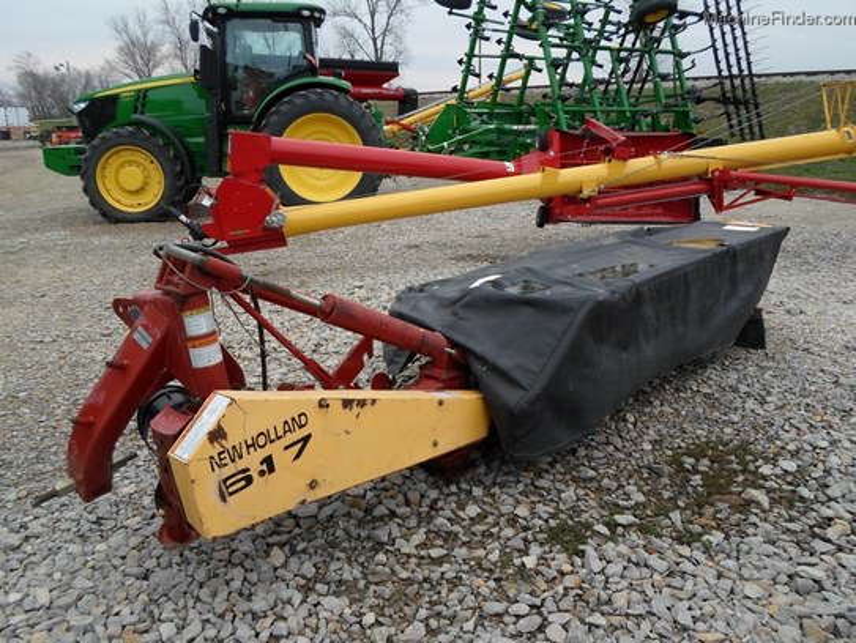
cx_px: 428
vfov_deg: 54.9
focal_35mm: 25
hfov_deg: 69.4
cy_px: 322
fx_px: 619
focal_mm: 4.5
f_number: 2.5
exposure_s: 1/500
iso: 80
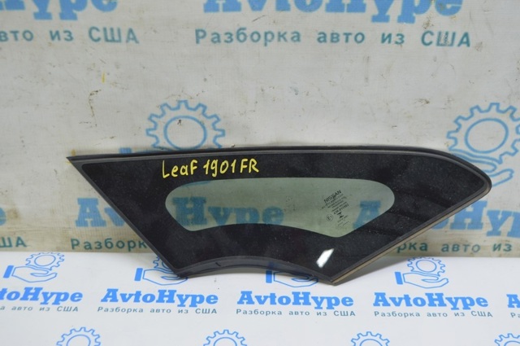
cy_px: 173
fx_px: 671
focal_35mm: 46
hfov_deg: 42.4
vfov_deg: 28.9
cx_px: 260
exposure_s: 1/20
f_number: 5.6
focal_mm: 31
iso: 400
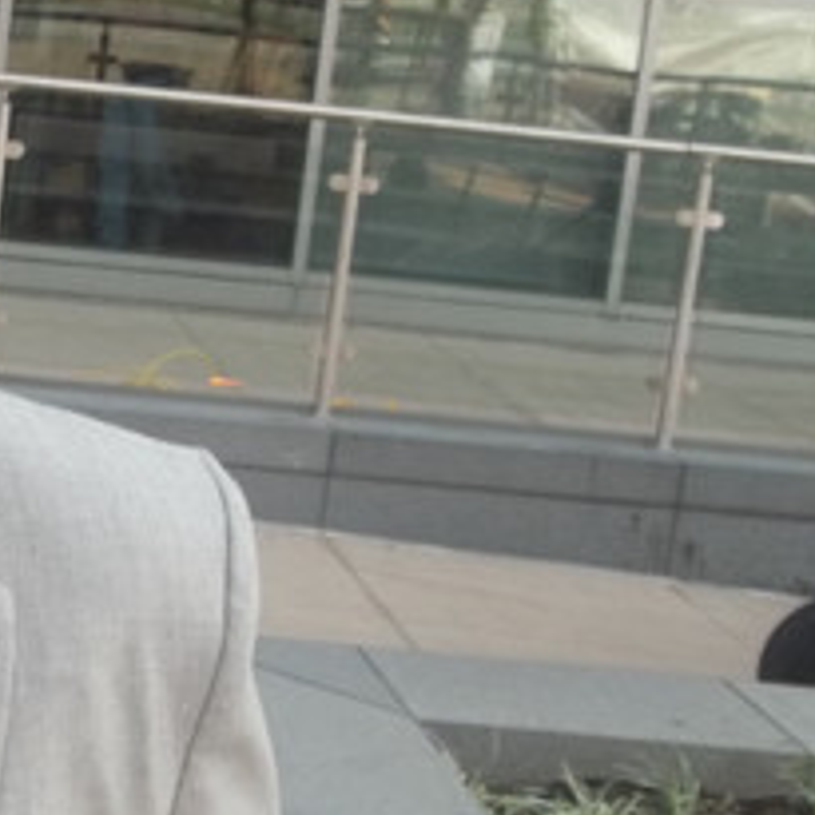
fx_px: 2424
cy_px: 322
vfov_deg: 19.1
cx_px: -151
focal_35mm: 91
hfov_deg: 18.2
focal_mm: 5.9
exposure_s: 1/200
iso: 64
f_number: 3.3
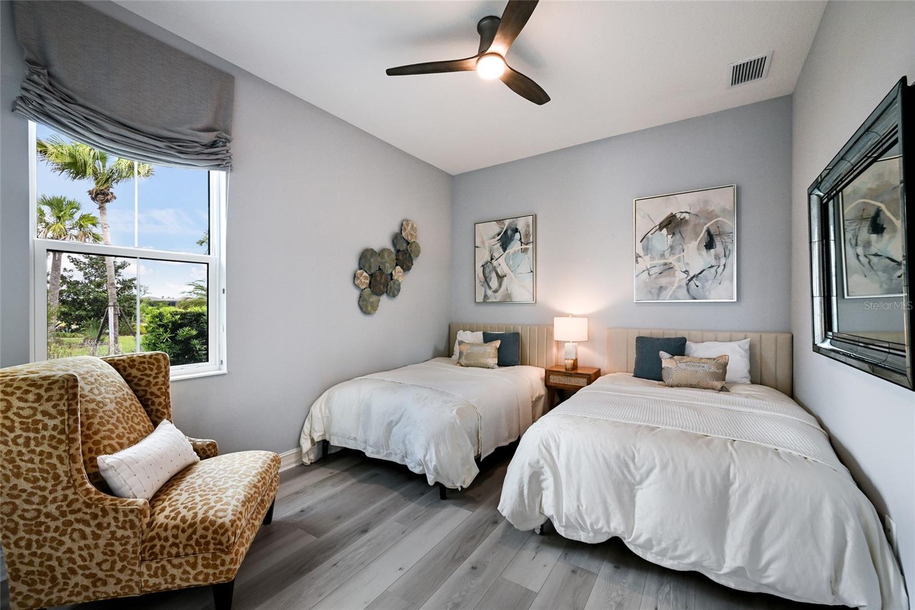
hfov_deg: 104.3
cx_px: 458
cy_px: 305
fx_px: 356
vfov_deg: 81.2
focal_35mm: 14
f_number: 8
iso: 800
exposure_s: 1/40
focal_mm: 14
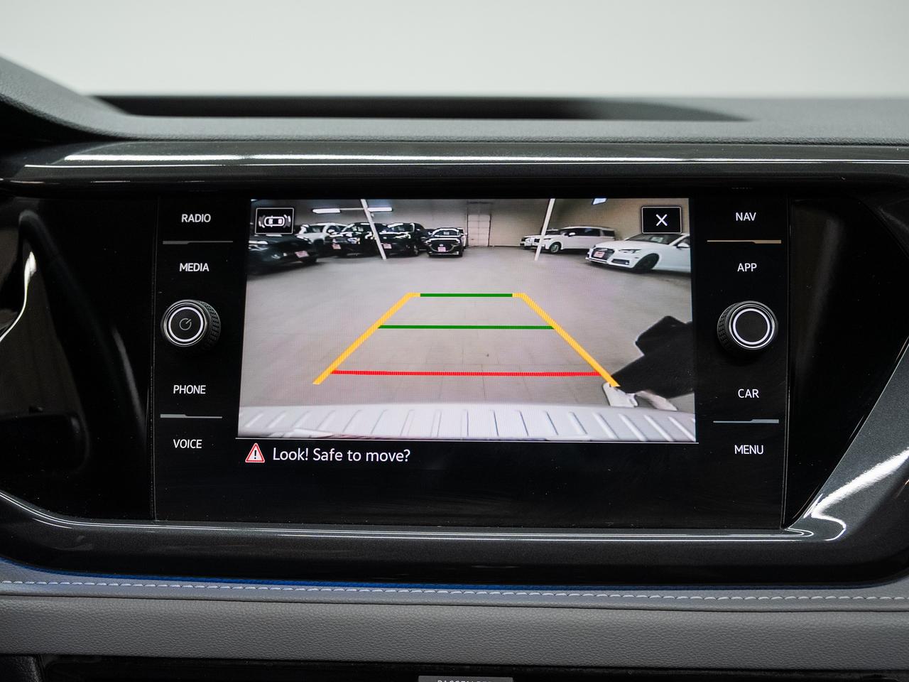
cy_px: 342
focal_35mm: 33
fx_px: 876
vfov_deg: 42.5
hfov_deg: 54.8
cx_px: 474
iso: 1000
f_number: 4
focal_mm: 29.4
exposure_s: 1/60
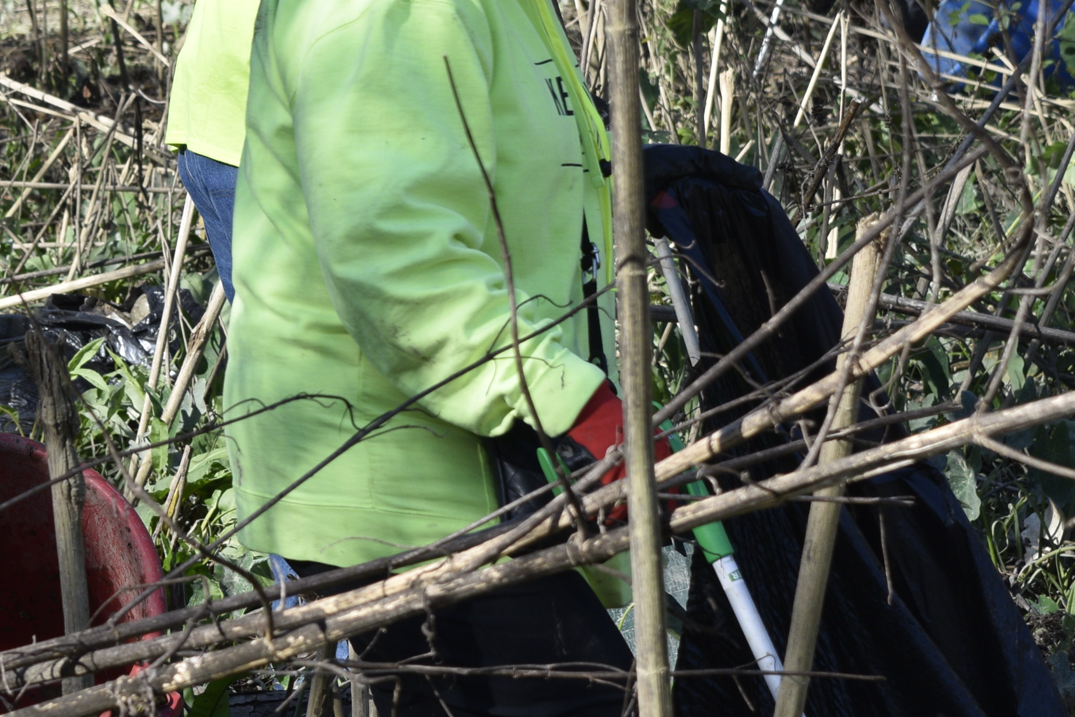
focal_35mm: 201
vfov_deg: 6.8
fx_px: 6010
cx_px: 139
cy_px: 189
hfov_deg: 10.2
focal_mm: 55
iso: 200
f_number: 8
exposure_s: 1/250
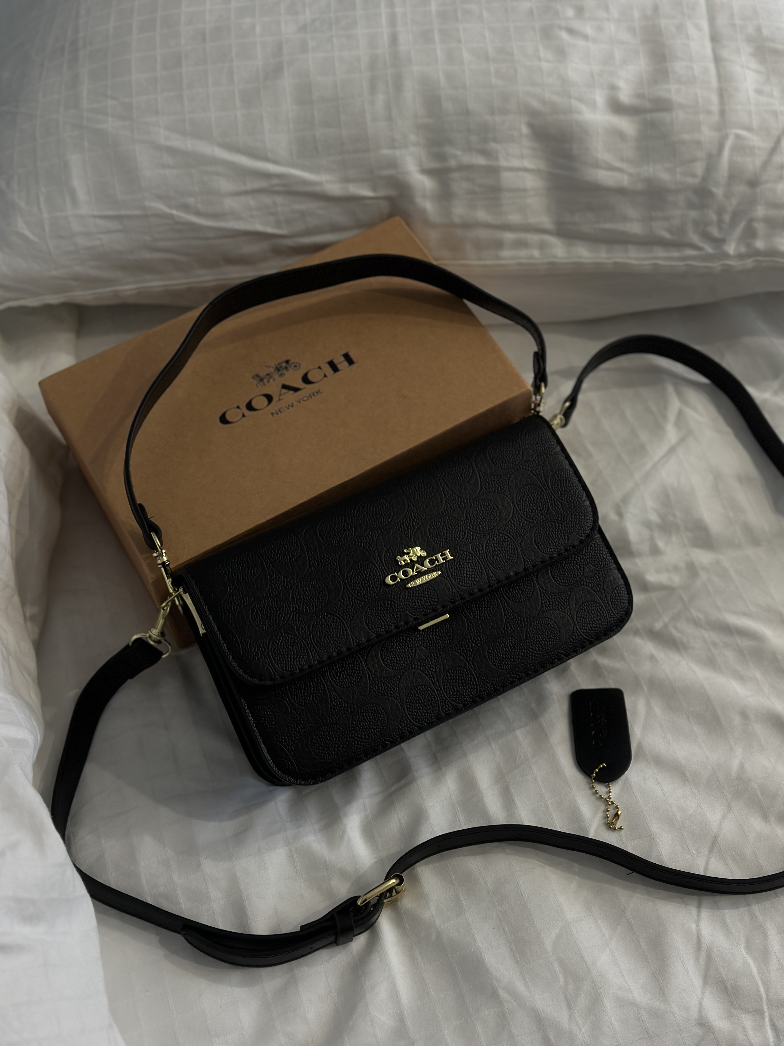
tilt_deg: -58.3
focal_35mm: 48
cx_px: 392
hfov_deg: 30.3
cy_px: 523
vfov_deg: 39.7
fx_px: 1450
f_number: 1.78
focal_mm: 6.86
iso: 100
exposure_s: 1/50
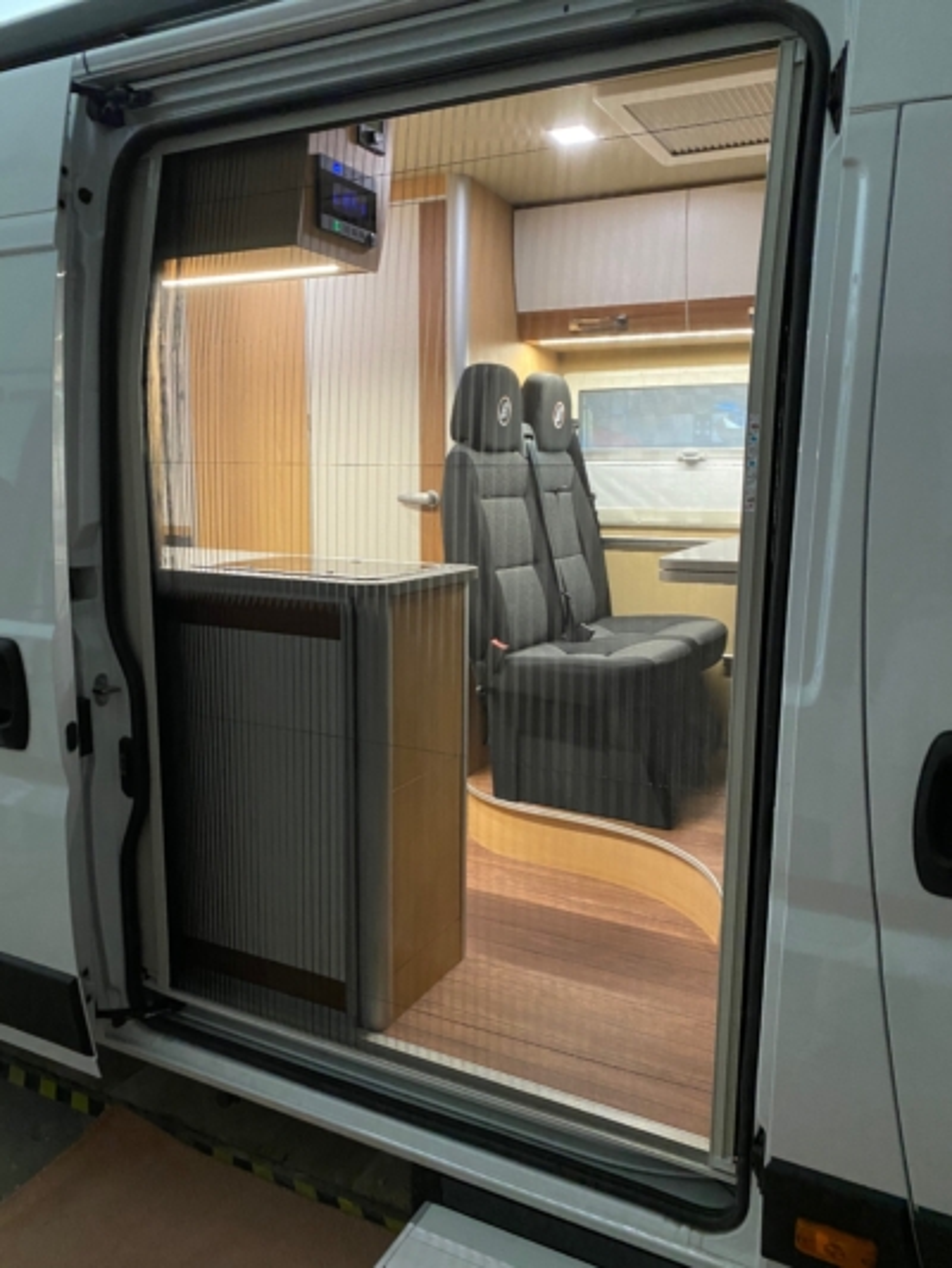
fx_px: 953
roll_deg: -0.1
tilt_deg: -9.7
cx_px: 476
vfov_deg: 67.3
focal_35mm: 26
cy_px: 634
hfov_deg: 53.1
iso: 500
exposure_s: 1/34
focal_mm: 4.25
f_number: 1.8
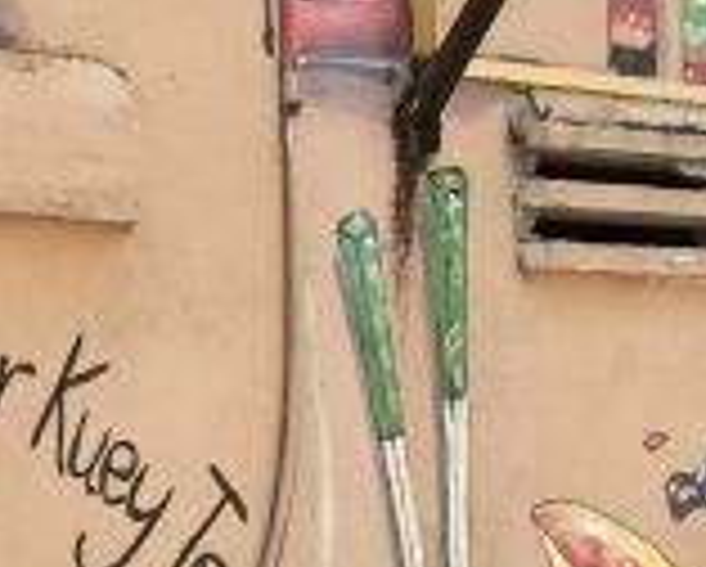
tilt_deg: +1.1
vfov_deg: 8.5
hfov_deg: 9.9
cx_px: -706
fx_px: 3766
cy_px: 598
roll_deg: +0.4
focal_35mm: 180
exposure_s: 1/659
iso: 32
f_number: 2.2
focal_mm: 4.15
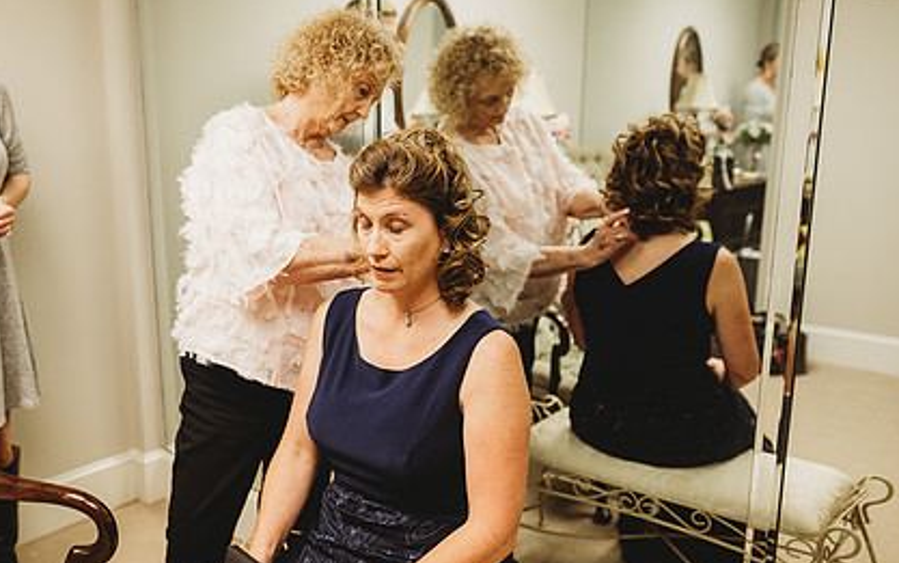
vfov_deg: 37.3
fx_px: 833
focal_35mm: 34
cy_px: 305
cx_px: 338
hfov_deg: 56.0
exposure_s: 1/100
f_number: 2.2
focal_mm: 24
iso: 640
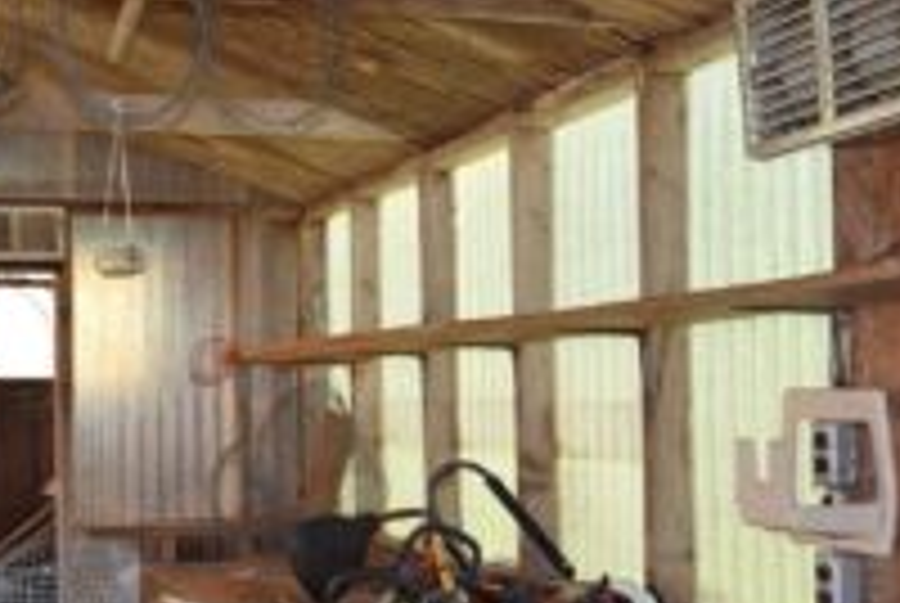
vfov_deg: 22.6
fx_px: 1502
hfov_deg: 33.2
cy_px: 376
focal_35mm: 60
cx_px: 333
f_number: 5.6
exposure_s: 1/125
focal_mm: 20
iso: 450
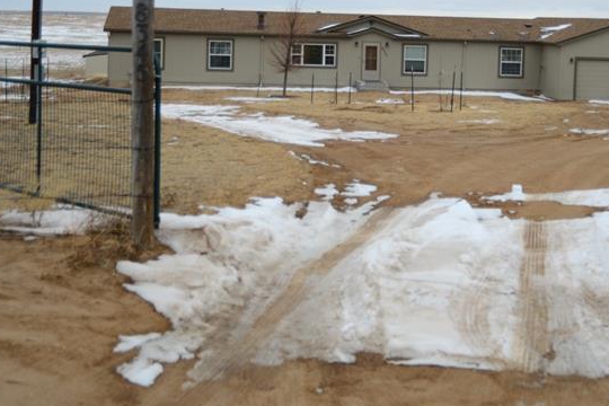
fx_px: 1218
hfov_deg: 28.0
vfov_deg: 18.8
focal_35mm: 72
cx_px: 382
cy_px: 94
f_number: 4.5
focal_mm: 38
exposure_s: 1/400
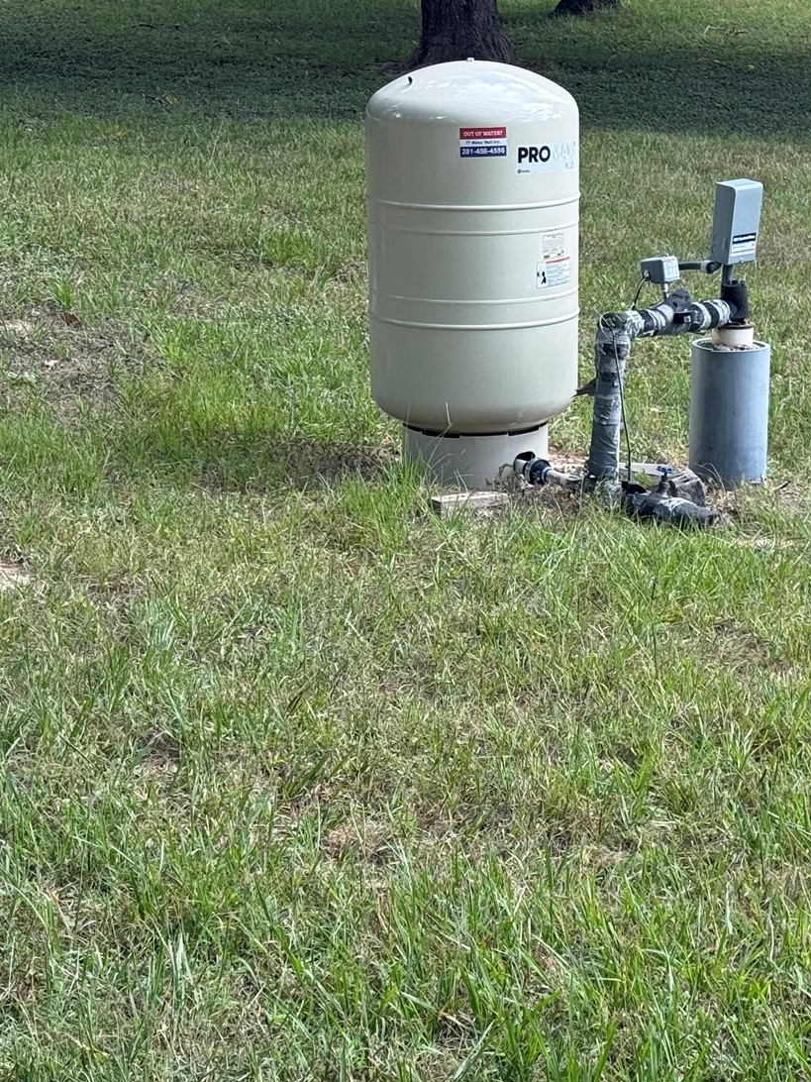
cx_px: 507
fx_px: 2811
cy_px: 682
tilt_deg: -14.1
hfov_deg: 16.4
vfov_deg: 21.7
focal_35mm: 90
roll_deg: -0.6
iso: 80
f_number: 1.78
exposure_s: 1/846
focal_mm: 6.76
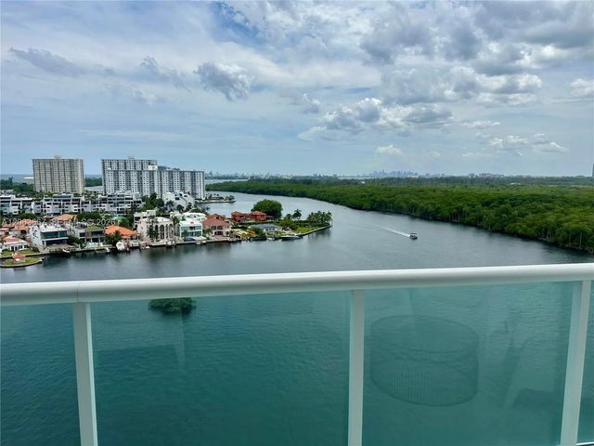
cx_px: 297
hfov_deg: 71.6
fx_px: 412
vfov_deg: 56.8
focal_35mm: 24
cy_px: 223
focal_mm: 6.86
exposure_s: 1/8197
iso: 80
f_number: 1.78
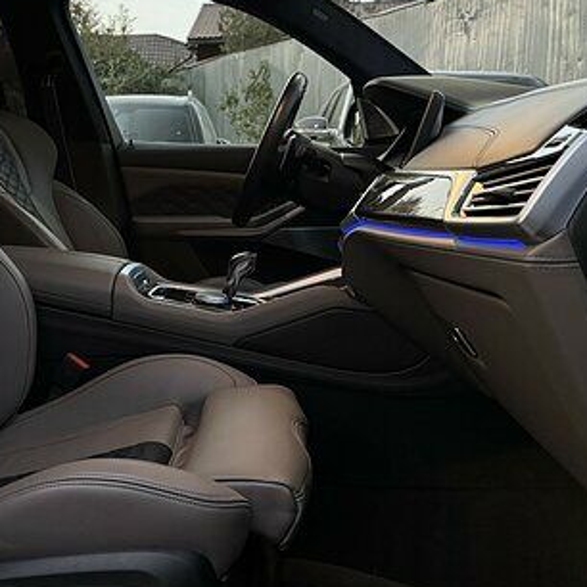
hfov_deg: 42.4
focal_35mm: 38
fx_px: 729
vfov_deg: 43.8
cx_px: 142
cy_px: 254
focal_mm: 6.76
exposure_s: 1/31
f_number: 1.78
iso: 1000
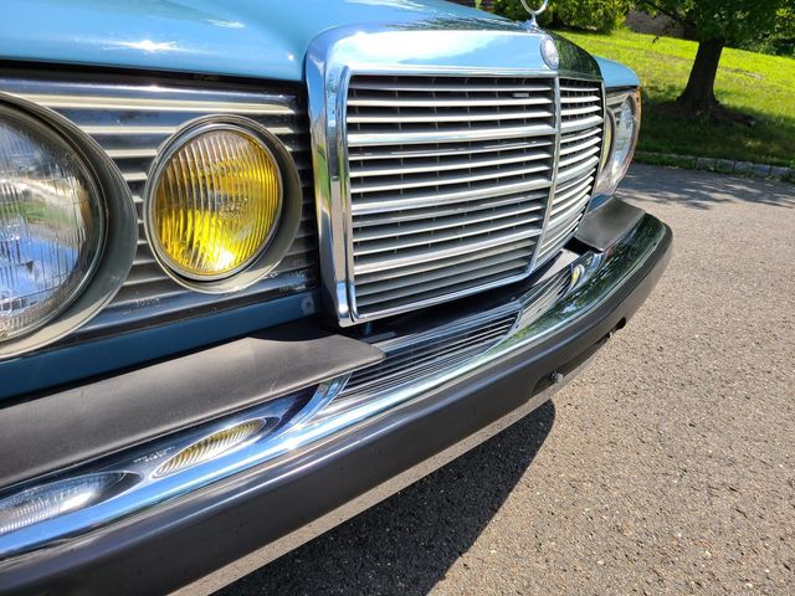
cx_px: 398
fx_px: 597
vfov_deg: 53.1
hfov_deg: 67.3
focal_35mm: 26
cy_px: 298
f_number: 1.8
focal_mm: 5.4
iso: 40
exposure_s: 1/1244
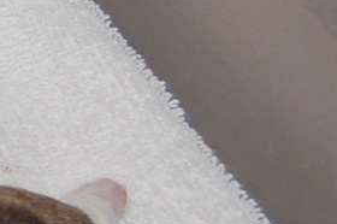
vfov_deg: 5.6
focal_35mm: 242
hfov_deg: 7.8
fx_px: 2263
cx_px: -539
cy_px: -172
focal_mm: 30
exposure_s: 1/60
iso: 400
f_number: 4.2
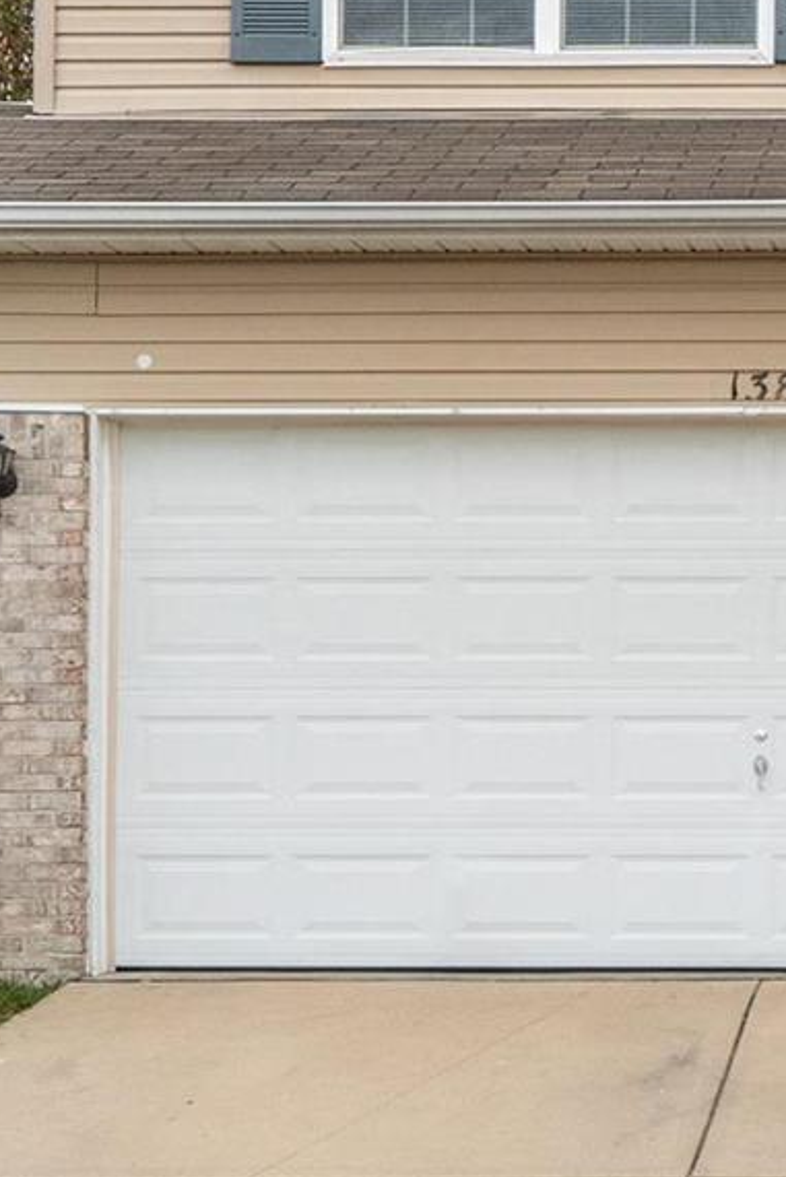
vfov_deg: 23.8
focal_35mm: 84
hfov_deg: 15.8
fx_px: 2749
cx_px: 891
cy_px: 212
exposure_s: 1/320
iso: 400
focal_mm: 15
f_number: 8
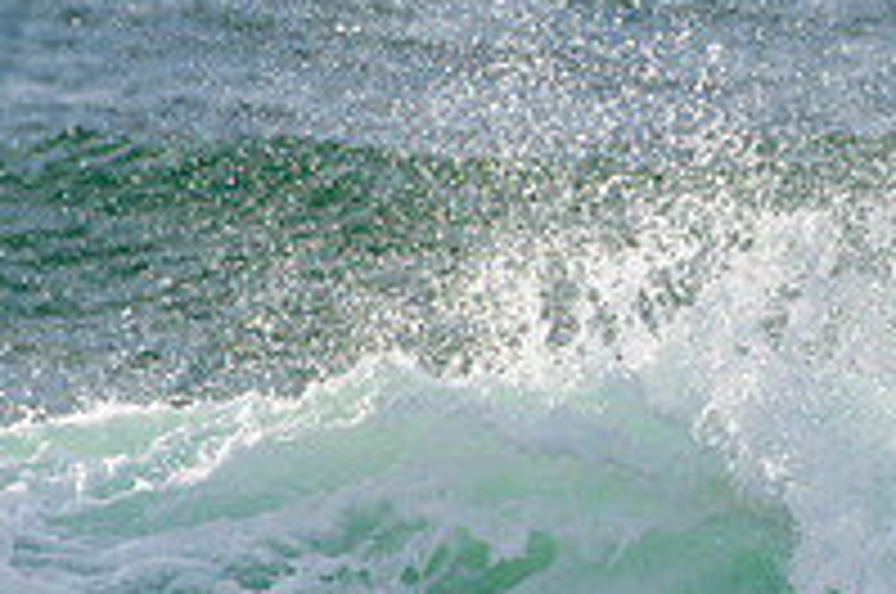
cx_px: 586
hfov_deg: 1.2
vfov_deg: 0.8
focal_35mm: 1789
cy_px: 784
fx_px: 44454
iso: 280
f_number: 5.6
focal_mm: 500
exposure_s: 1/2000
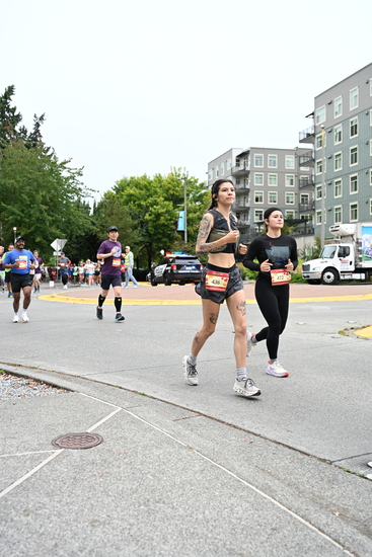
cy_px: 278
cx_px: 186
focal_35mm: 35
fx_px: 542
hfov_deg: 37.9
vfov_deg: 54.4
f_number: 4
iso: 1600
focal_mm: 35
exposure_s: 1/800
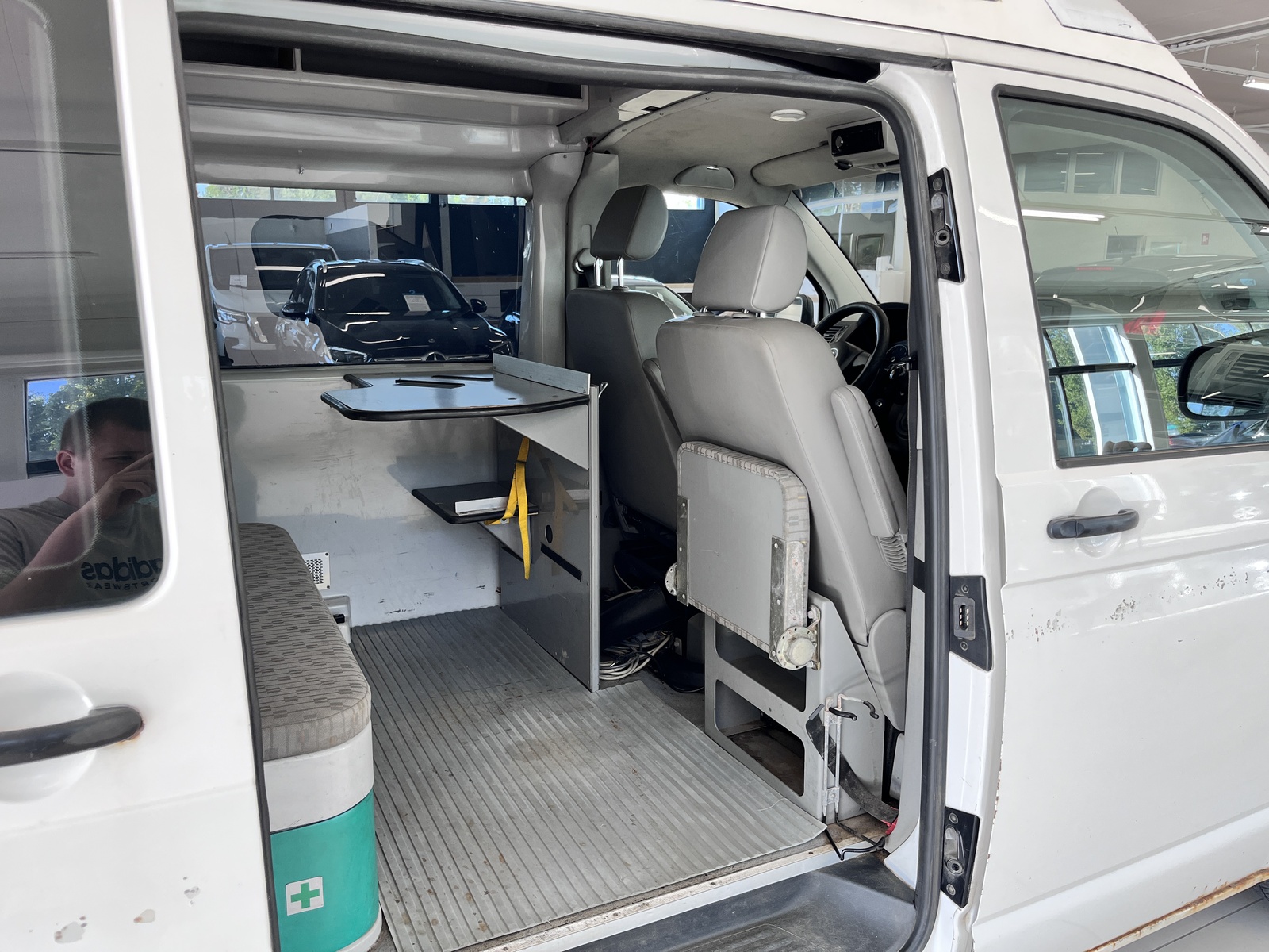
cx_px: 634
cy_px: 476
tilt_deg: -13.0
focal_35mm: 26
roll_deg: +0.4
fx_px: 953
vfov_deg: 53.1
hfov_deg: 67.3
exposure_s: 1/121
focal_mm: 5.1
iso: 100
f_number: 1.6
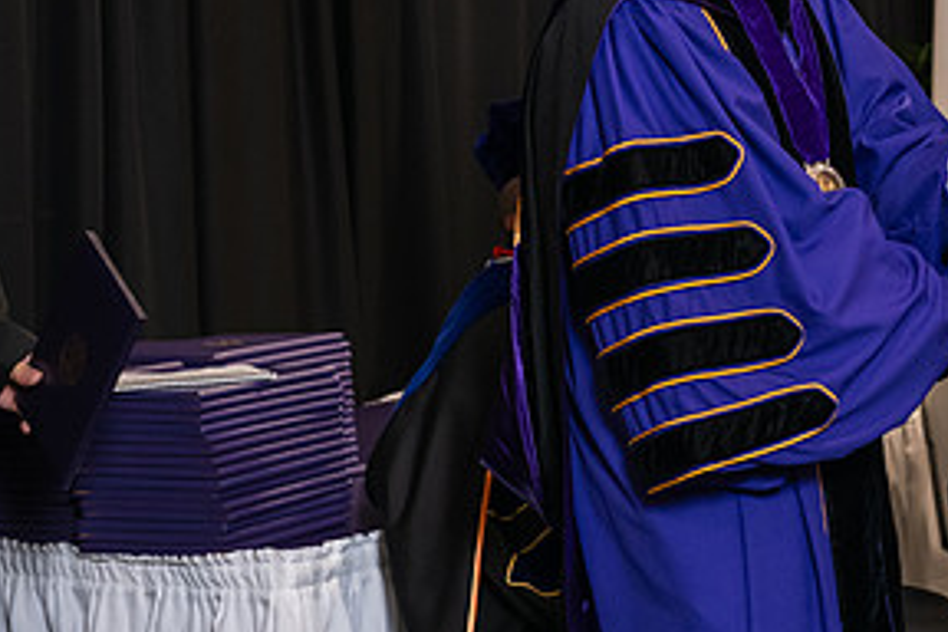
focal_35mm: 133
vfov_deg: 10.3
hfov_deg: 15.2
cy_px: 48
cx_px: 892
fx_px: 3502
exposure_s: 1/125
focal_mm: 66
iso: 1600
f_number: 5
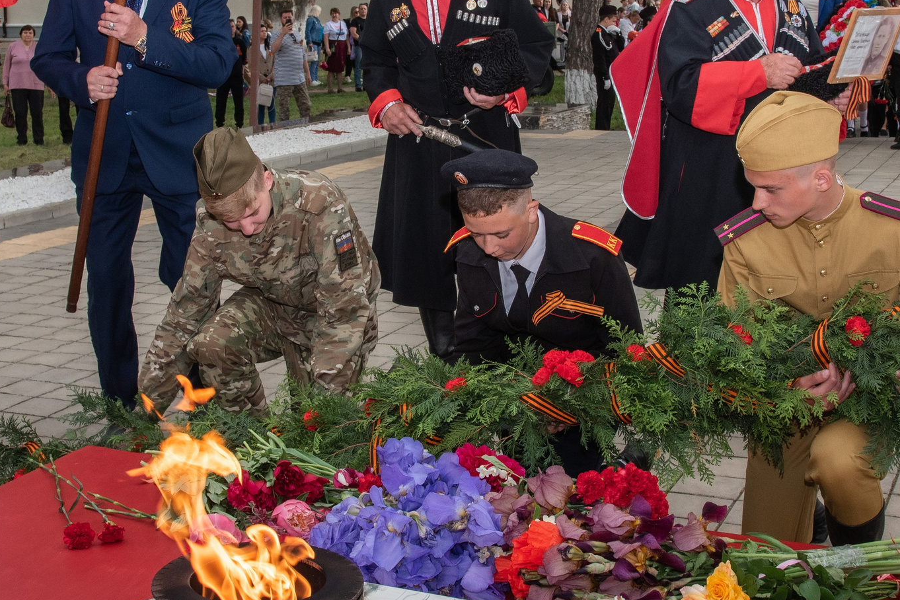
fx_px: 1550
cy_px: 218
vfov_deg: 21.9
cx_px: 414
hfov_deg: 32.4
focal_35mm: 62
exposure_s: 1/160
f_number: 10
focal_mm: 32
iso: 640
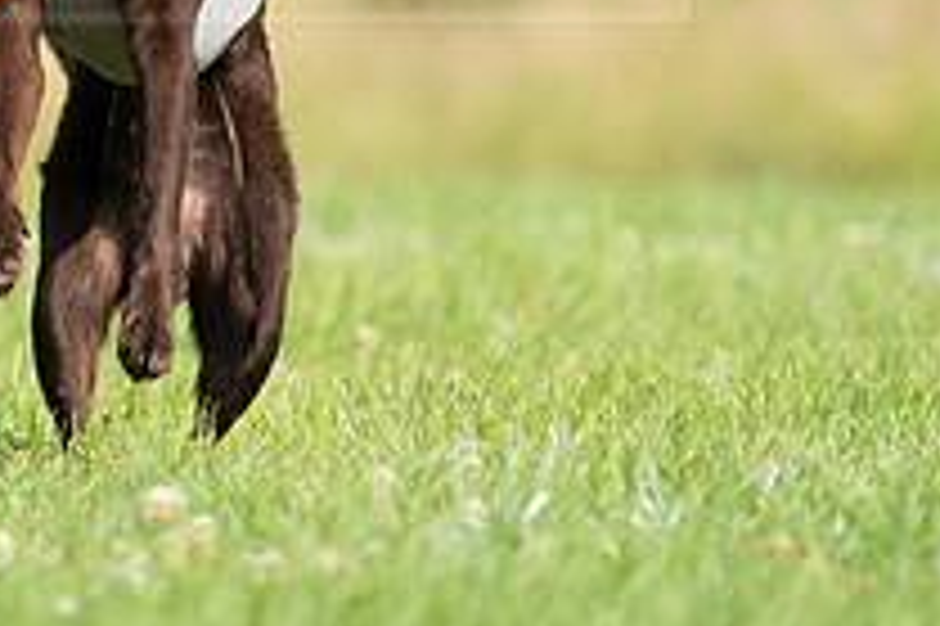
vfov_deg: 1.1
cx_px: -49
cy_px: -47
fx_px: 31647
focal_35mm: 1213
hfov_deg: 1.7
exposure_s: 1/4000
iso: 1600
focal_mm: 437
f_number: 6.3
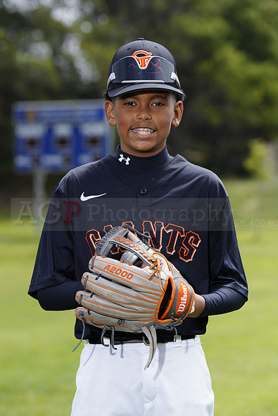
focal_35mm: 171
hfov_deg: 8.0
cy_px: 208
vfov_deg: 12.0
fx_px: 1979
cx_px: 139
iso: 100
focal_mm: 171
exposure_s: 1/250
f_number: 6.3
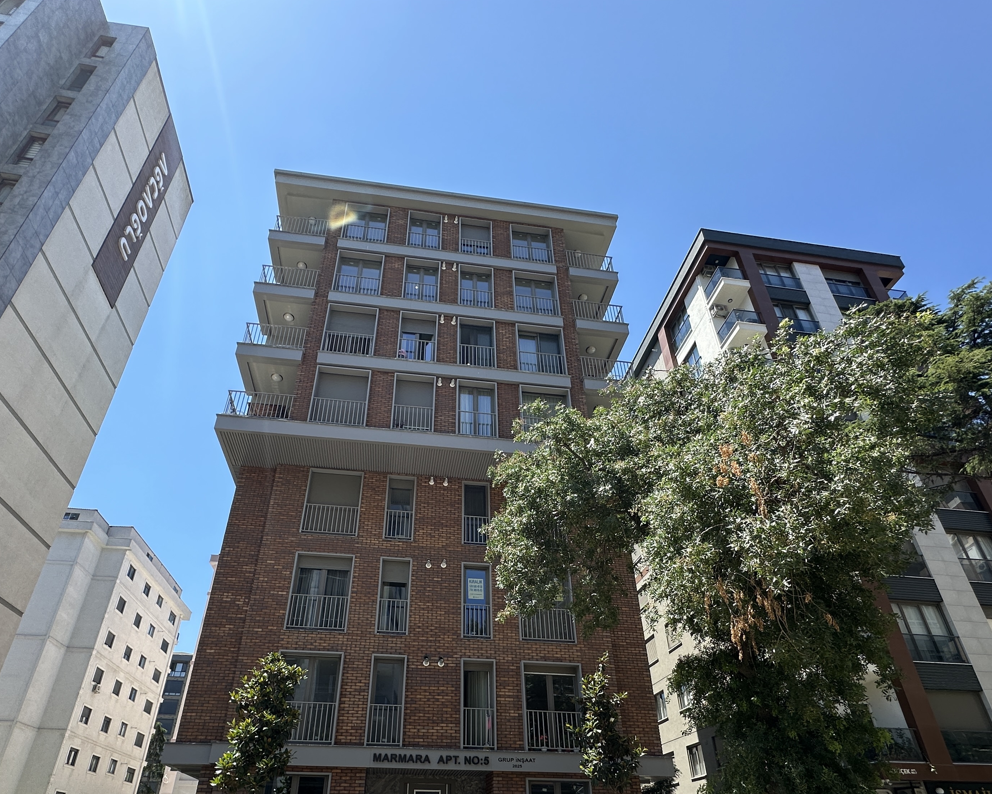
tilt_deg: +28.7
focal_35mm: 15
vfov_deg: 84.1
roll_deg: -0.9
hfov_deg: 96.6
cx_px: 460
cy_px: 398
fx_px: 440
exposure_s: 1/796
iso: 40
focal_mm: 2.22
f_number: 2.2
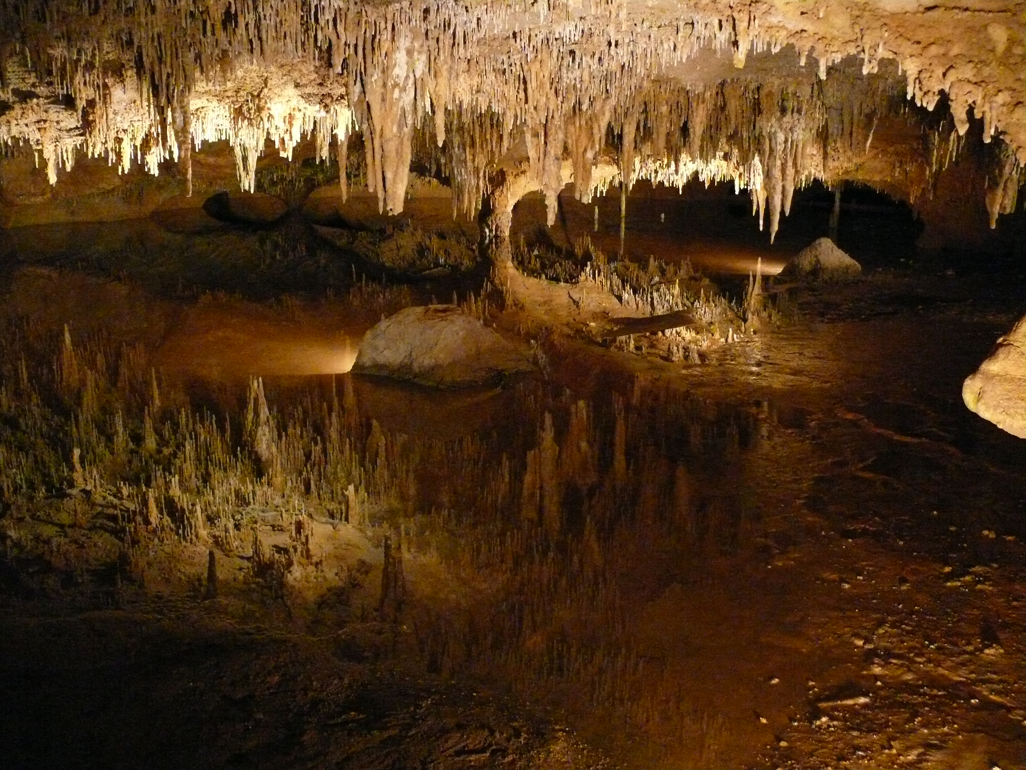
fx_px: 1037
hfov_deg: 52.6
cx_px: 513
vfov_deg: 40.7
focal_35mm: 35
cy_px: 385
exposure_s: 1/15
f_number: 2.8
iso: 800
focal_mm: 7.4
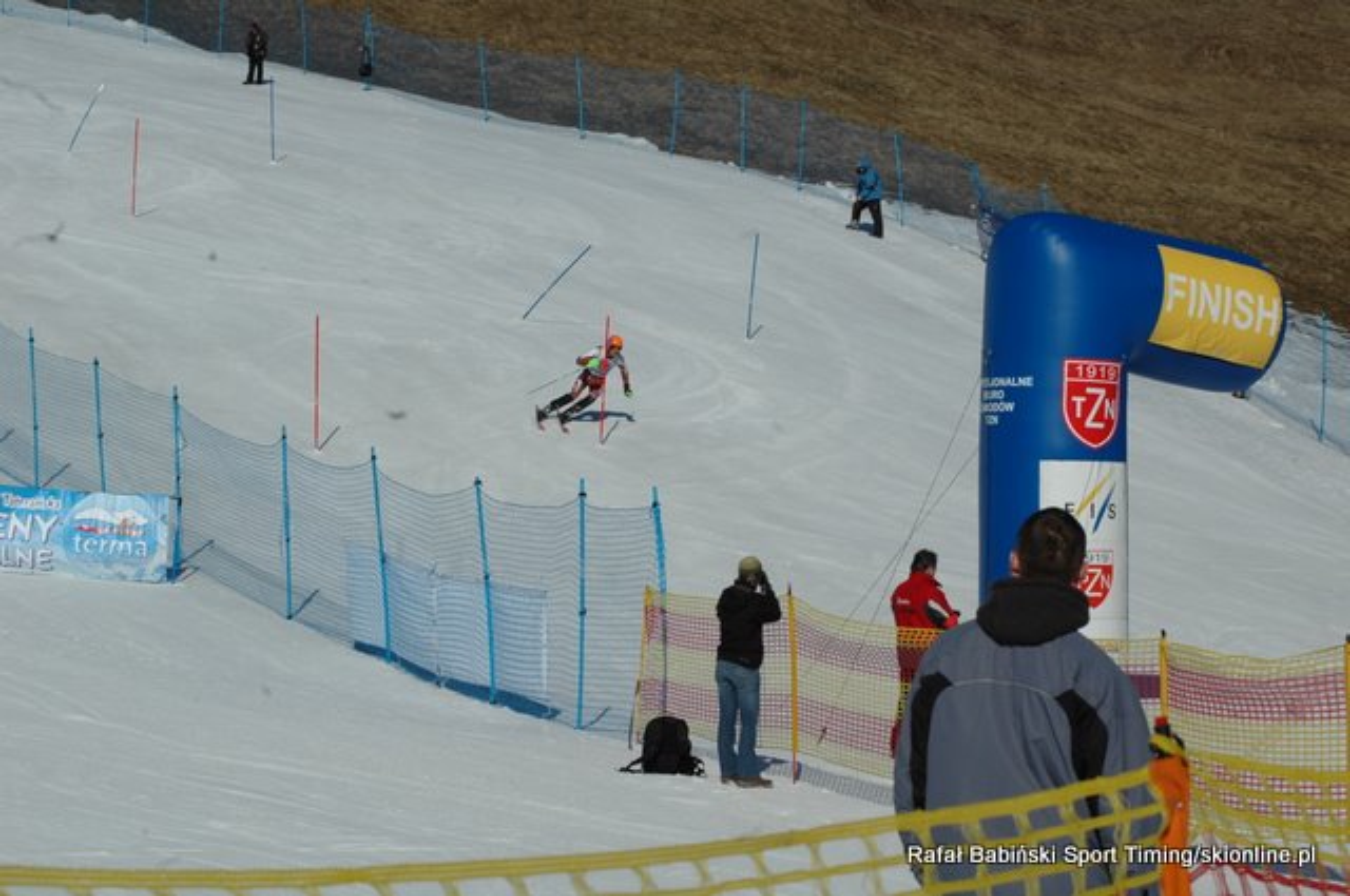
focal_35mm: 117
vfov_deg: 11.7
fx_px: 4382
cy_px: 448
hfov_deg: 17.5
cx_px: 675
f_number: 13
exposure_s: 1/640
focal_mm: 78
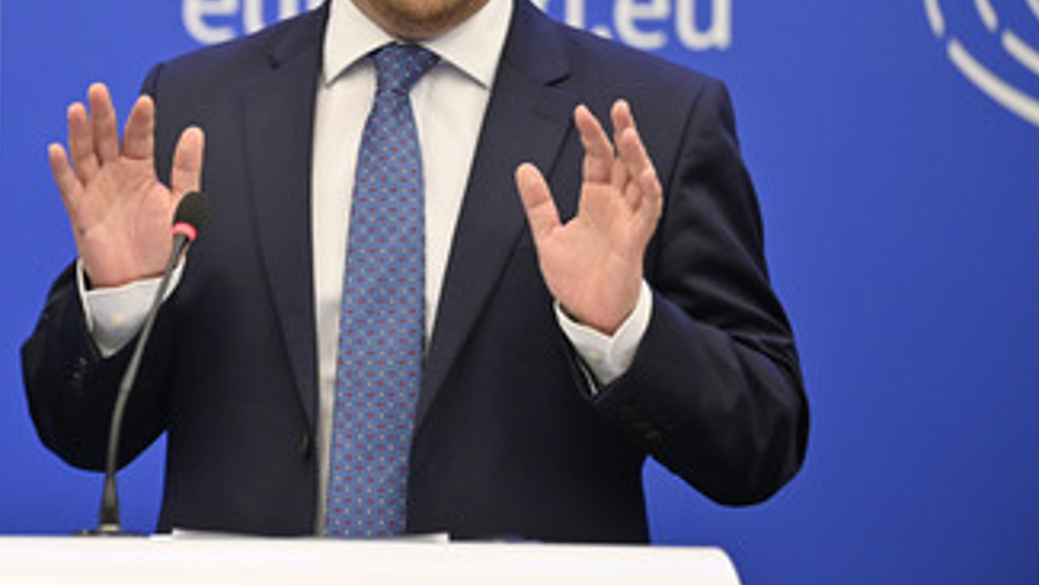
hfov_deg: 11.4
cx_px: 369
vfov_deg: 6.4
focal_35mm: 189
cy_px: 147
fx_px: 5208
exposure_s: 1/320
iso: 2000
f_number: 2.8
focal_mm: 130
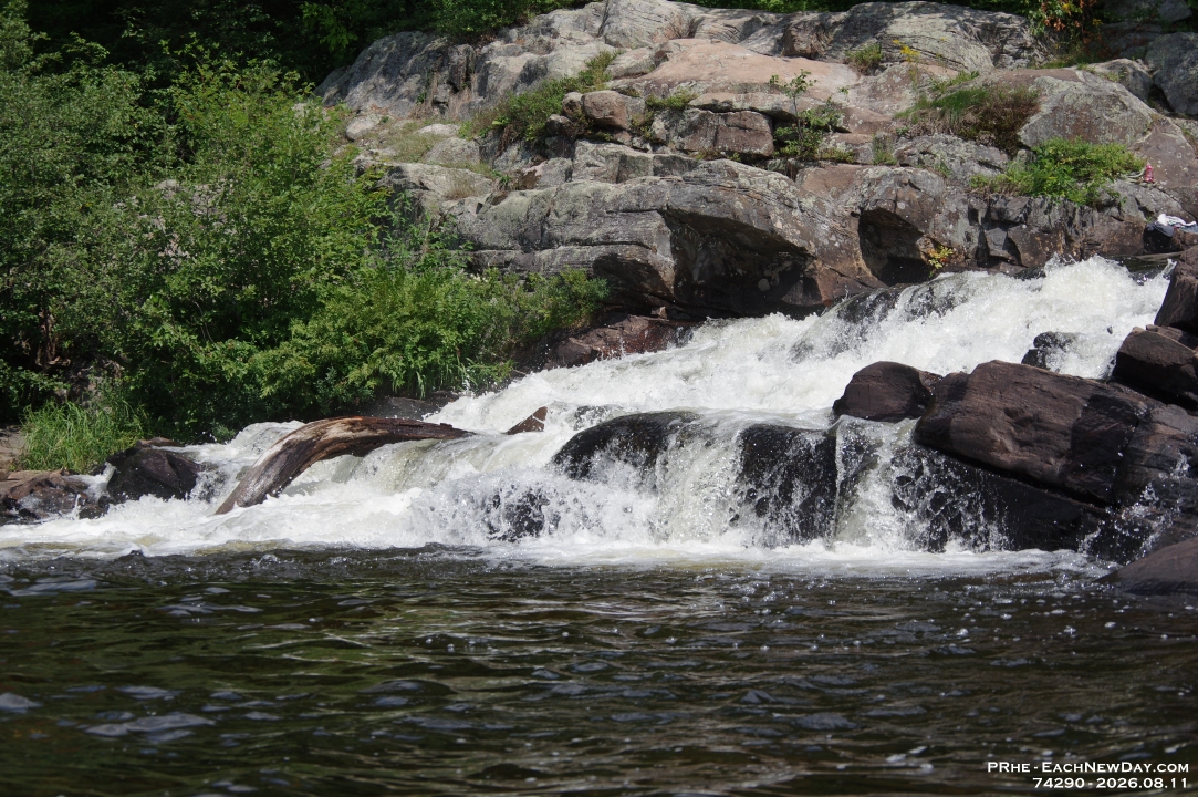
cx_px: 599
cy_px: 398
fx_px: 2627
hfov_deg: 25.7
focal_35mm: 79
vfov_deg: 17.2
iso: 200
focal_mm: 53
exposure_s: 1/640
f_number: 8
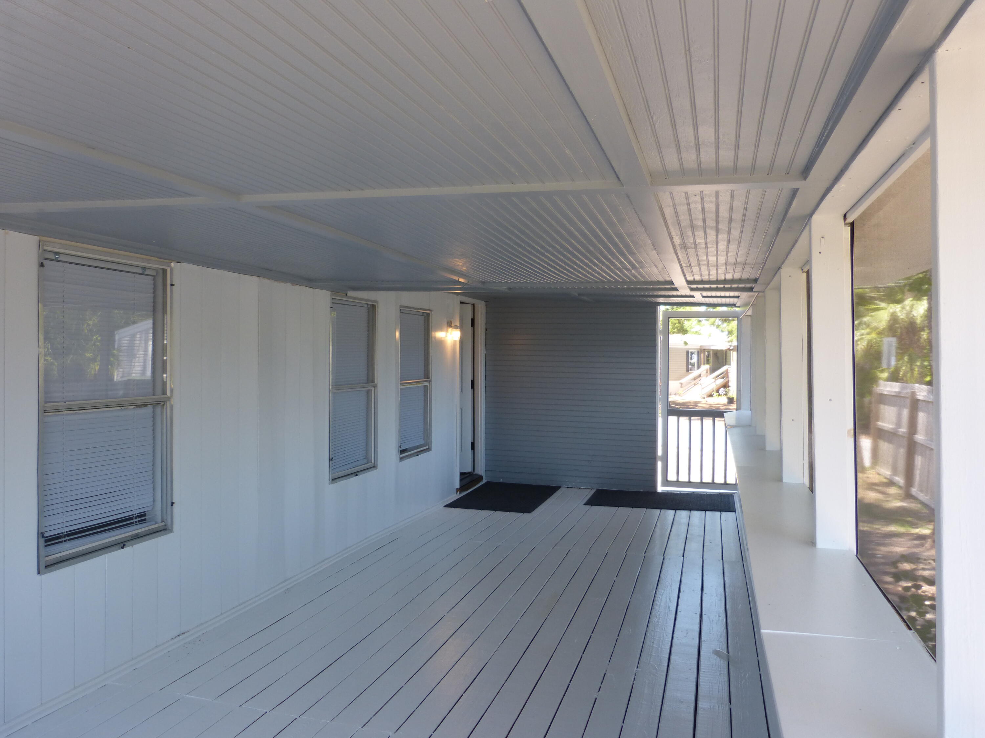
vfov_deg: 54.9
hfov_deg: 69.4
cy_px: 369
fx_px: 711
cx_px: 492
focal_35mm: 25
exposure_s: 1/100
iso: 100
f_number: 2.8
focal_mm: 4.5
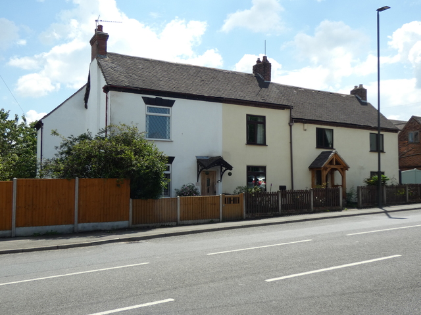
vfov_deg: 44.2
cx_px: 210
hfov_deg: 56.8
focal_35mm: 32
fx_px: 389
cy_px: 158
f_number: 3.4
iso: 80
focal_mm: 5.8
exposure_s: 1/1000
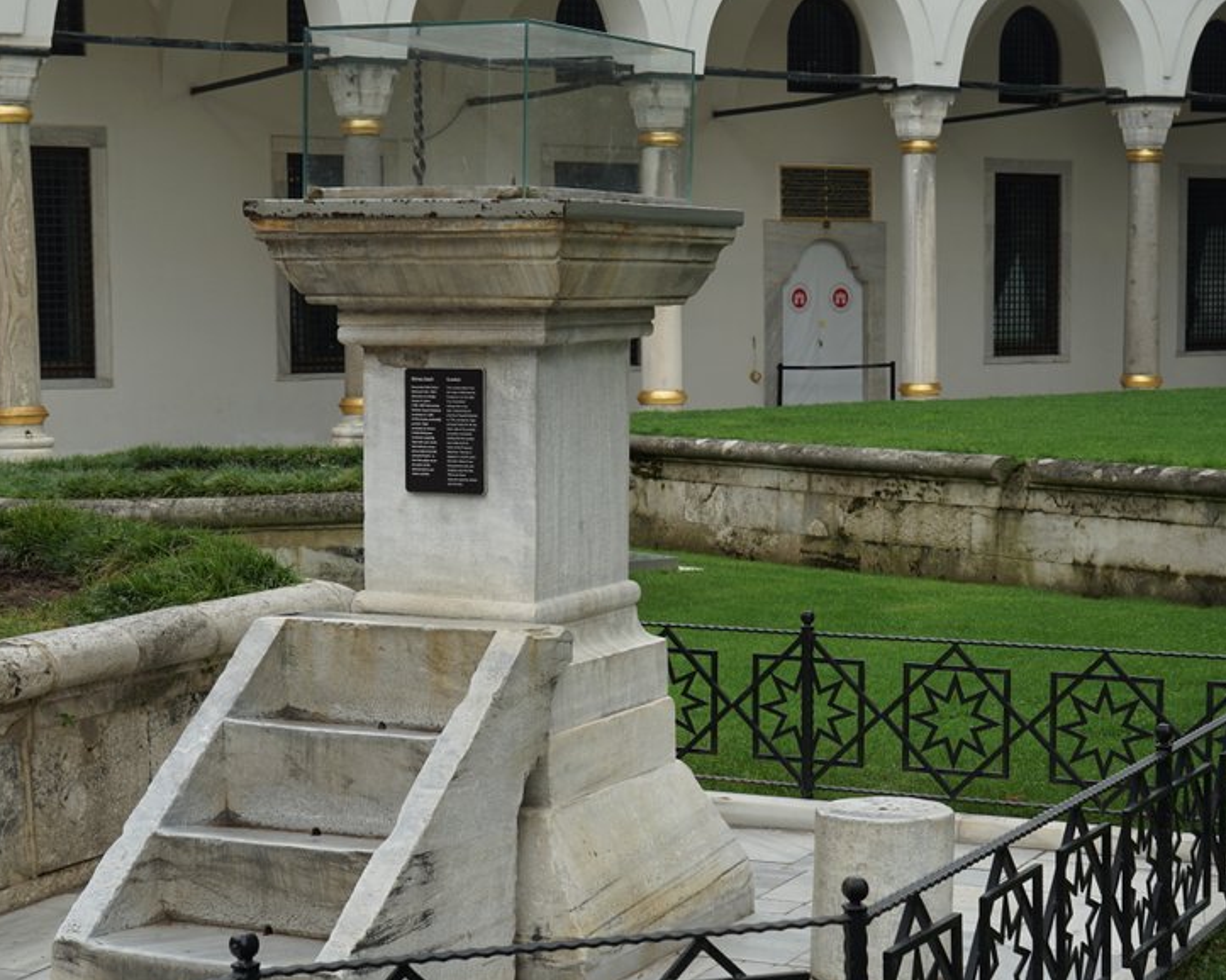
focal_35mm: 67
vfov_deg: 22.8
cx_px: 570
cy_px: 536
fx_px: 2430
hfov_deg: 28.3
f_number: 8
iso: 100
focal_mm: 43
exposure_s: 1/100
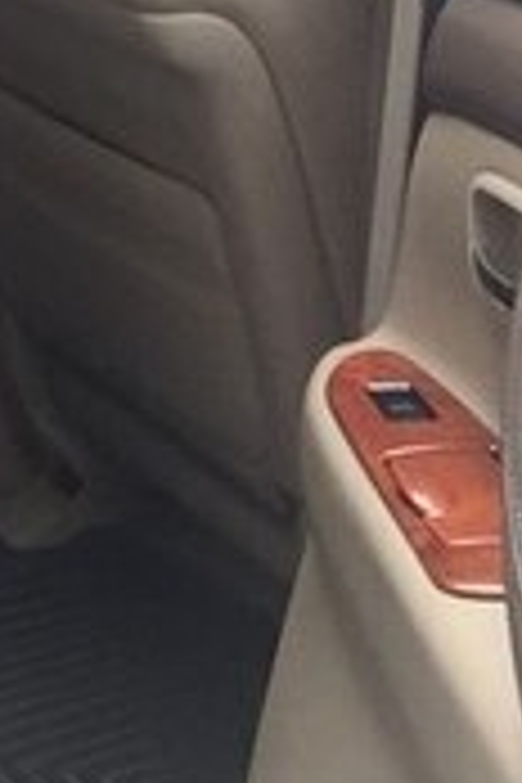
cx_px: -81
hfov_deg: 14.5
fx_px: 2001
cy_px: -238
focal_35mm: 92
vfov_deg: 20.2
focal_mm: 2.65
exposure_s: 1/100
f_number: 2.2
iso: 64
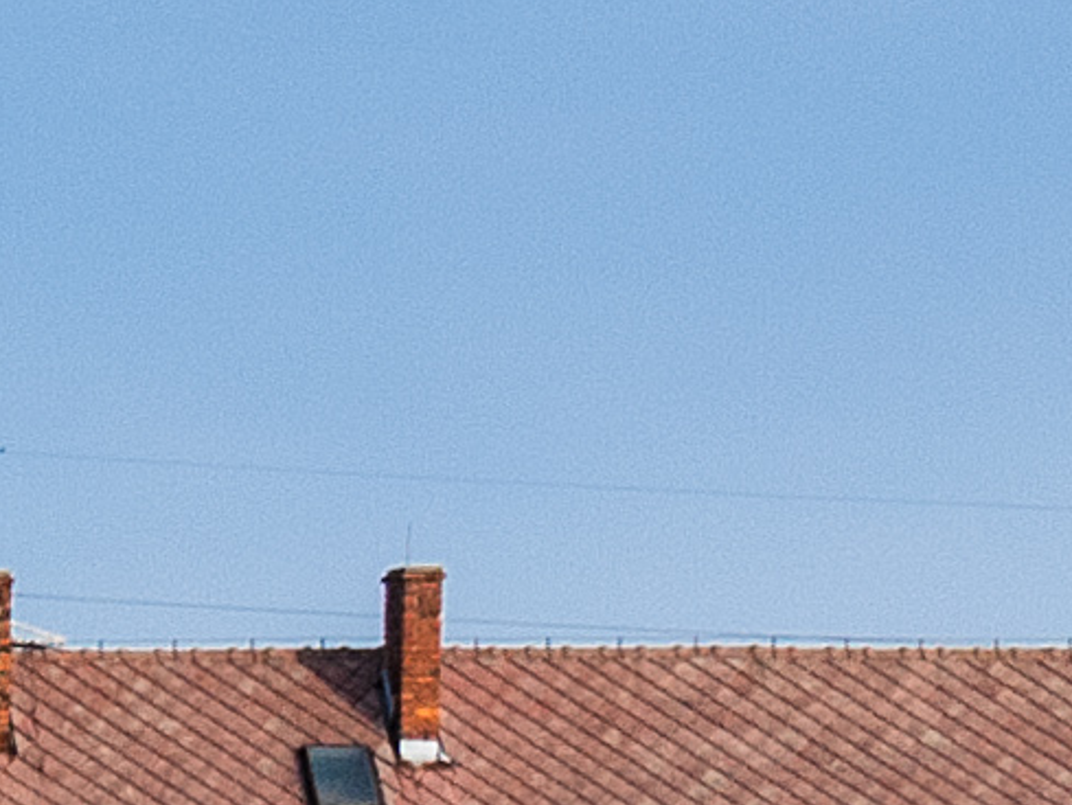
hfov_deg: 4.9
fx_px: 12050
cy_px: 1965
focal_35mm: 389
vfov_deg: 3.8
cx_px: -2026
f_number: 11
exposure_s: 1/60
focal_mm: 34
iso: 200
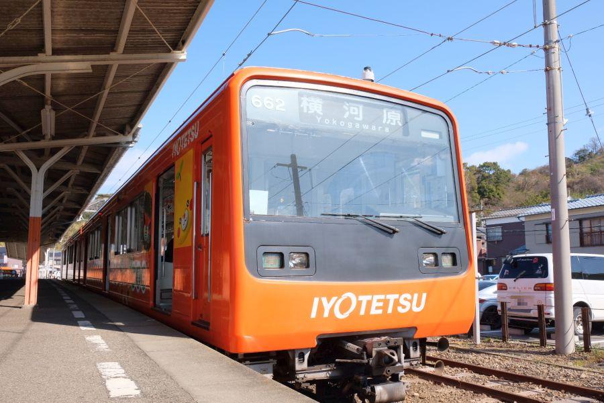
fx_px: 520
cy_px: 202
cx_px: 302
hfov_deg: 60.3
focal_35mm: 31
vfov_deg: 42.3
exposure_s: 1/420
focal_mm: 20.5
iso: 400
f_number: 8
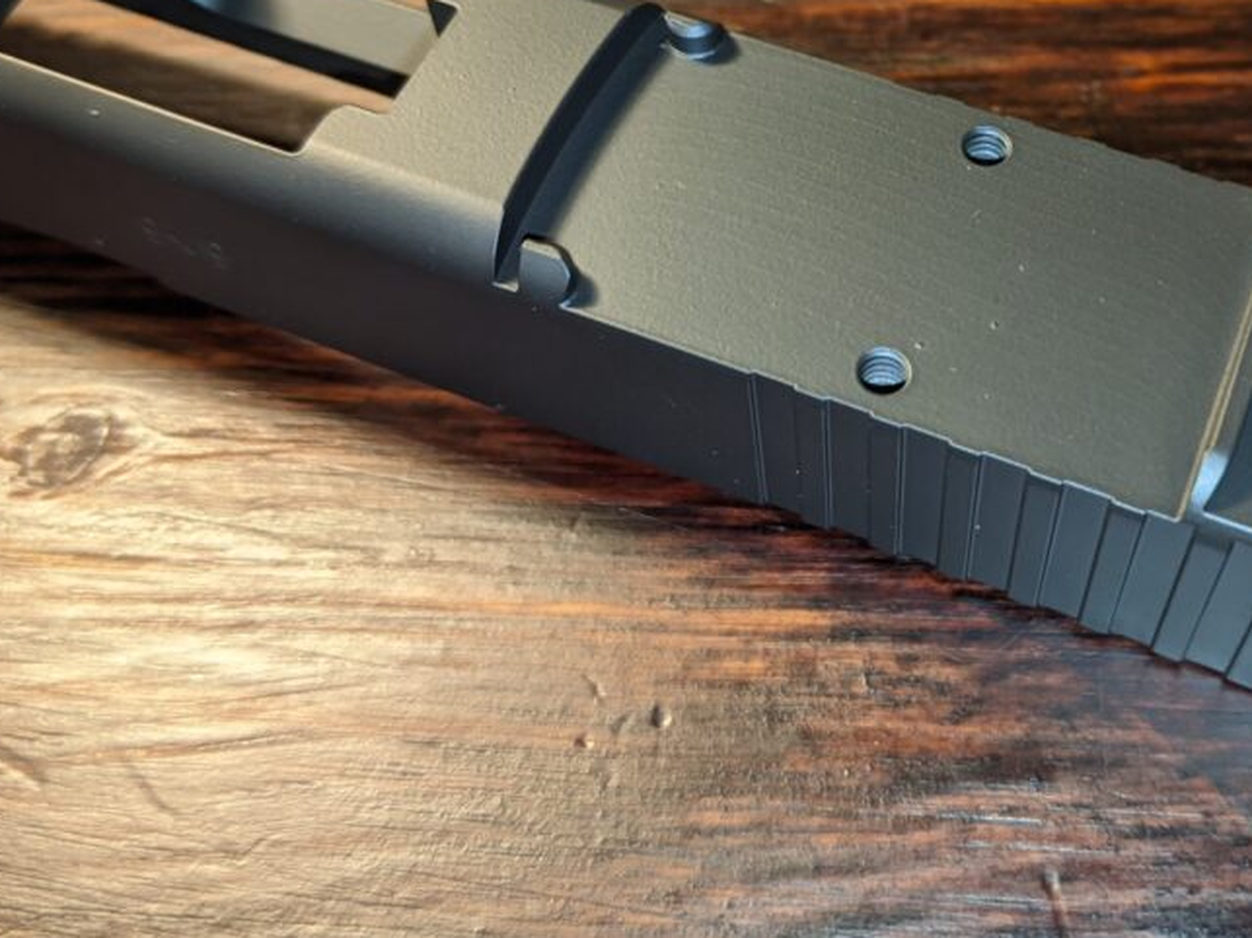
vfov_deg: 33.1
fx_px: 1555
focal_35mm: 43
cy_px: 259
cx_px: 874
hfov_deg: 43.0
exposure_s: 1/30
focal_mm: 4.44
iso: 59
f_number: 1.8
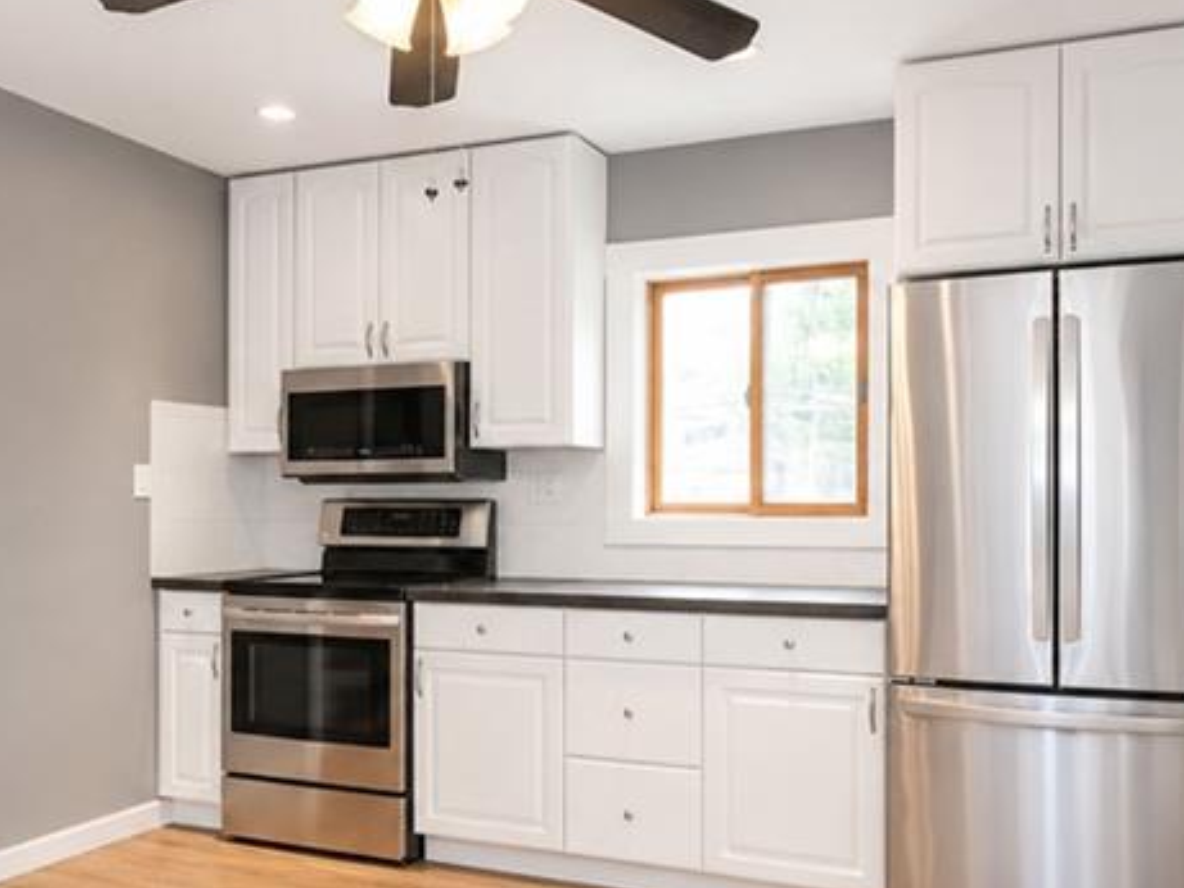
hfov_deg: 56.4
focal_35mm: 32
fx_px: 1095
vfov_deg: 44.0
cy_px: 518
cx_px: 480
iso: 1600
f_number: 7.1
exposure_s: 1/60
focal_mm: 10
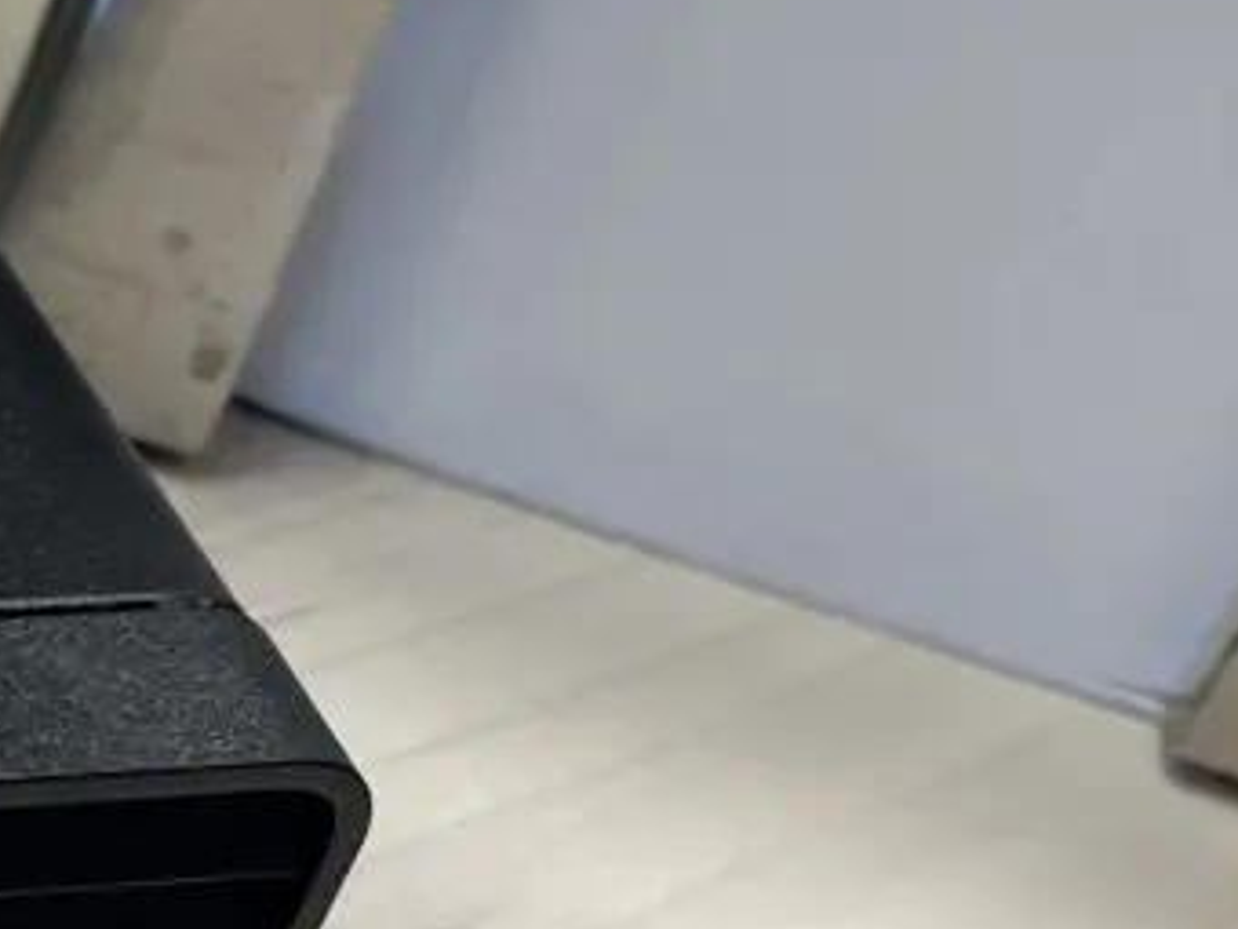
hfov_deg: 12.3
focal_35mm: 147
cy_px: 525
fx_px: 5257
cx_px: -1020
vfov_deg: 10.1
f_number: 1.6
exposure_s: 1/100
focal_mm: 5.1
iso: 100
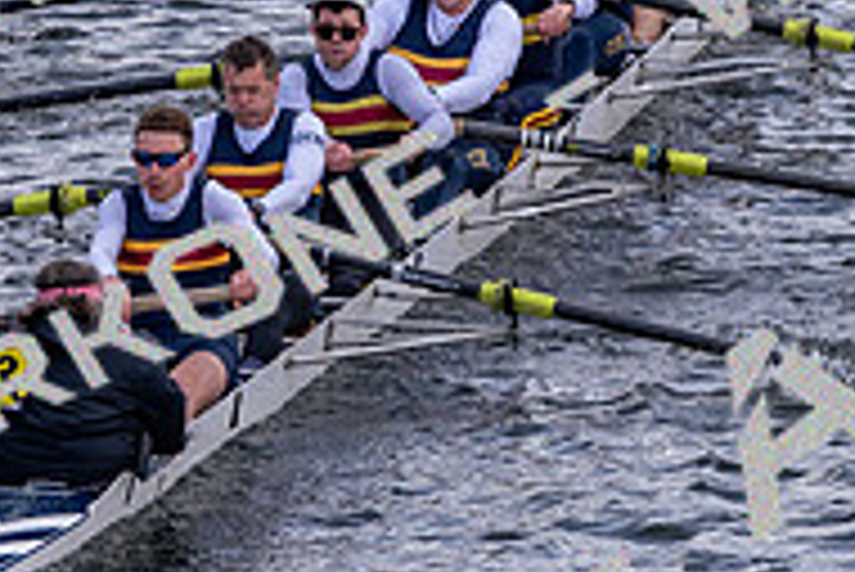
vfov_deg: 1.5
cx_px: 342
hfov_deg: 2.3
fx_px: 21723
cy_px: 115
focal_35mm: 914
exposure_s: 1/1250
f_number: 3.5
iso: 125
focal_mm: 200
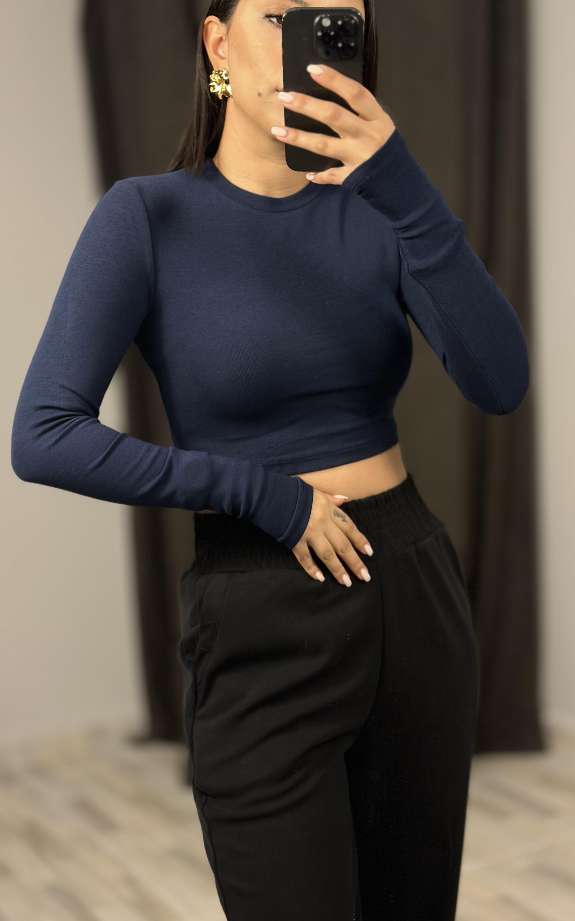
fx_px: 1279
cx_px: 311
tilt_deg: -30.4
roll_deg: +3.4
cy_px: 461
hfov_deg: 25.3
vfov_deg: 39.6
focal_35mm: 51
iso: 125
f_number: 1.78
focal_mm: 6.86
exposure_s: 1/50
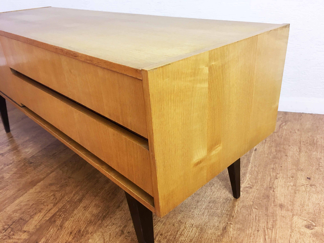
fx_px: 271
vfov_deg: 48.2
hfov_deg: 61.7
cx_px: 162
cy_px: 122
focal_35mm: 29
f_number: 2.2
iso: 100
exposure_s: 1/33
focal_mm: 4.15
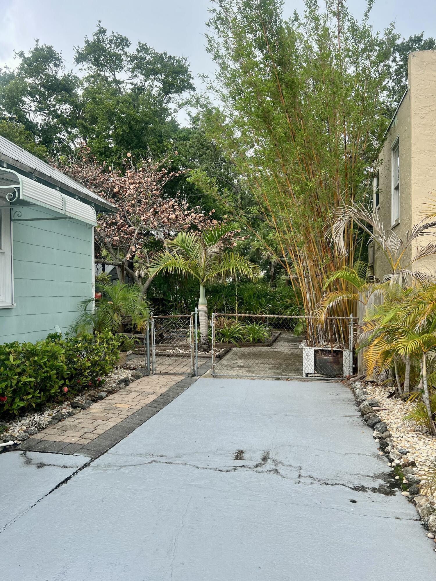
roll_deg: +0.7
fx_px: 437
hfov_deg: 53.1
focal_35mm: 26
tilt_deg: +1.6
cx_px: 218
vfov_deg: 67.3
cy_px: 290
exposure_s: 1/791
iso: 50
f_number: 1.5
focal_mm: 5.7
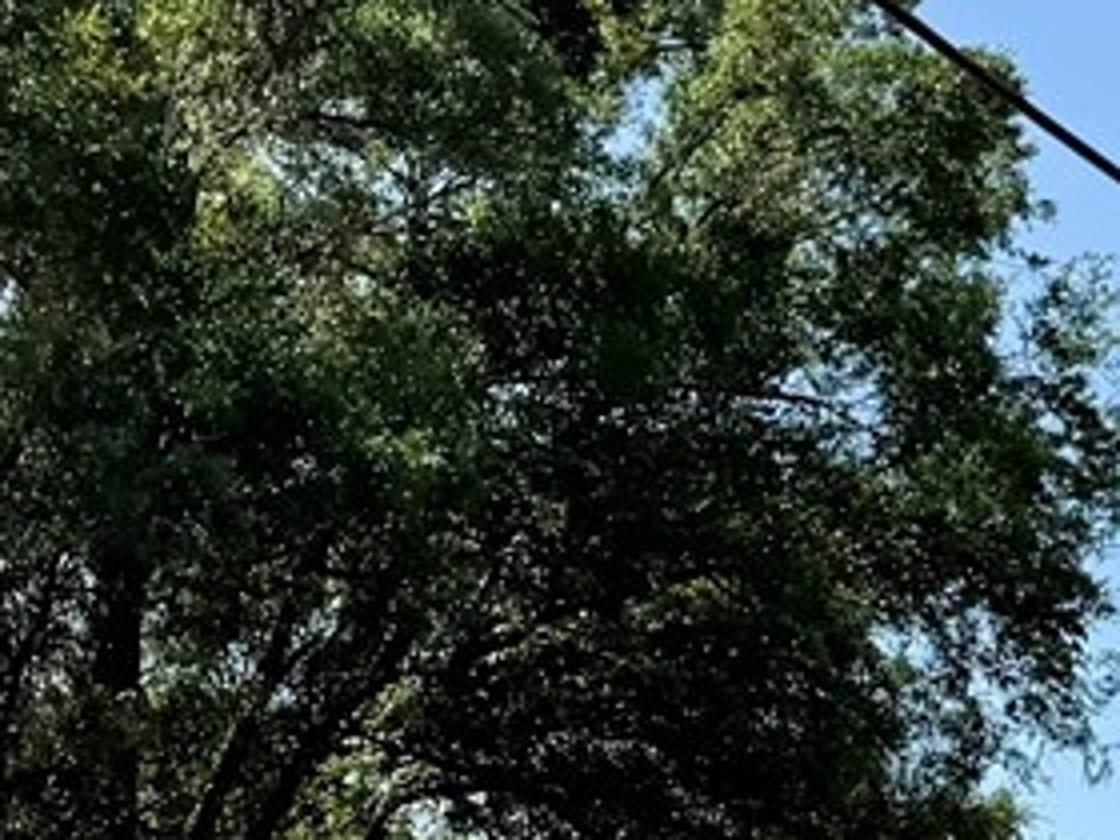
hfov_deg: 13.9
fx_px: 4433
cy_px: 924
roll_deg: -0.4
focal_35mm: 137
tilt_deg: +3.9
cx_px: -284
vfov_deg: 10.7
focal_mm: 6.76
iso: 80
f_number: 1.78
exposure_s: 1/6711
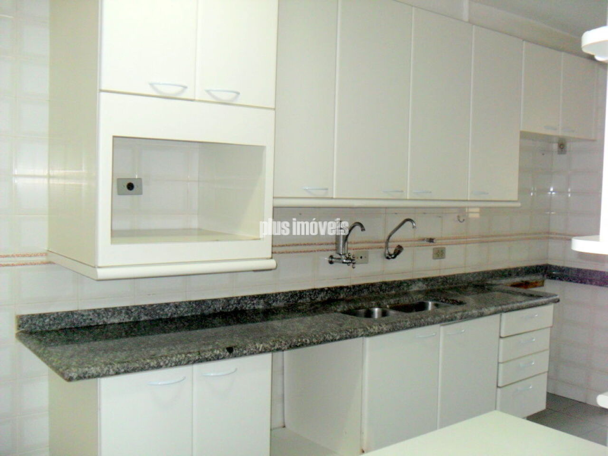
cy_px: 228
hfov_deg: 52.6
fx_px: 615
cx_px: 304
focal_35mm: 35
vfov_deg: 40.7
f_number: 3
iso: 200
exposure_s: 1/45
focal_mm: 6.3
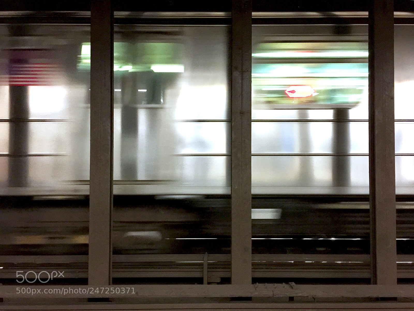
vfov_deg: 48.3
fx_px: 347
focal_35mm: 29
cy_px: 156
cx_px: 207
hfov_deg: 61.6
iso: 125
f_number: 2.2
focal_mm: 4.15
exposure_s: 1/10
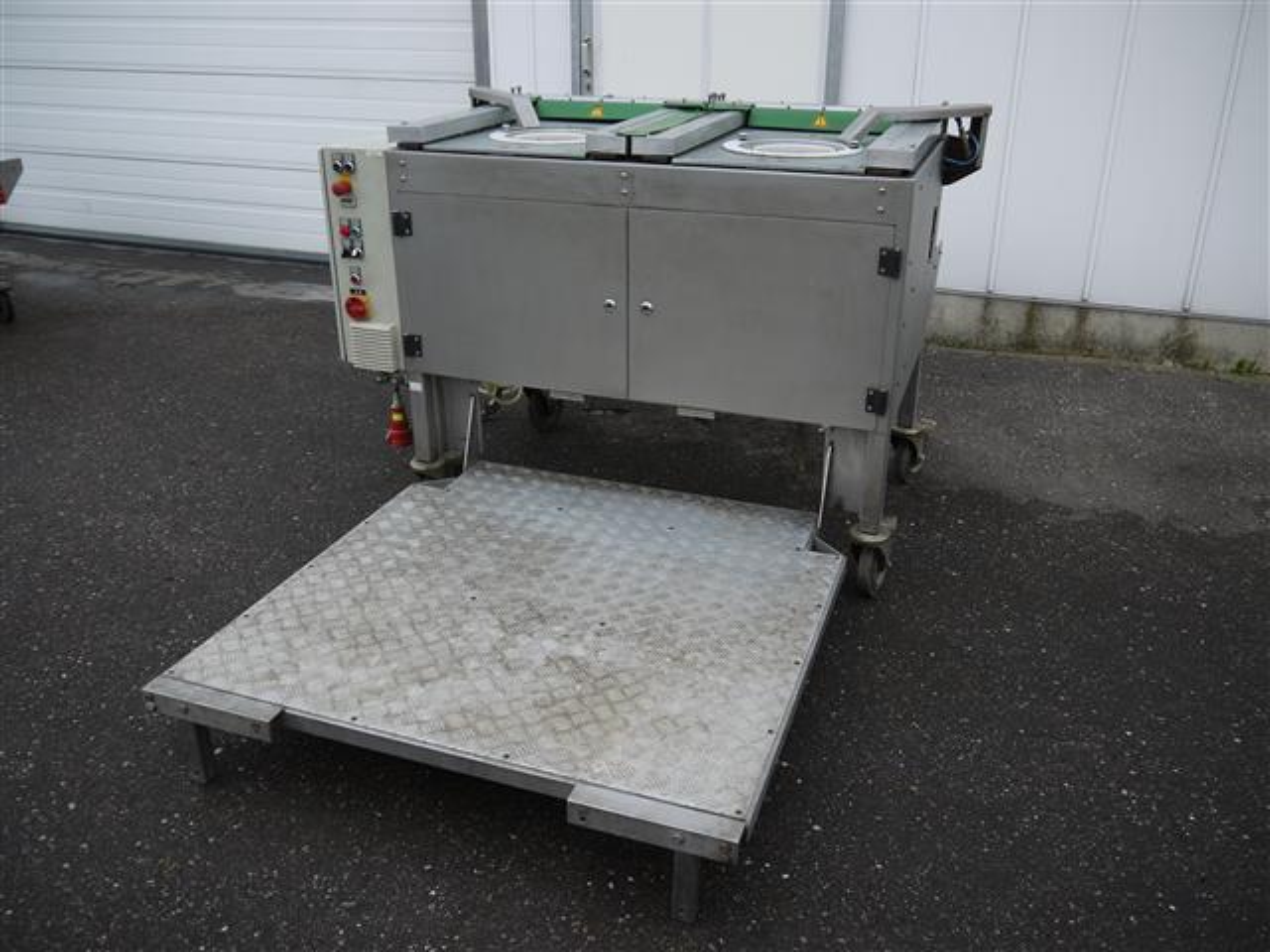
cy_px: 476
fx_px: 1101
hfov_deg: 60.0
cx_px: 635
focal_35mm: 30
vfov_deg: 46.8
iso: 100
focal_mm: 15
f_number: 4
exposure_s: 1/160
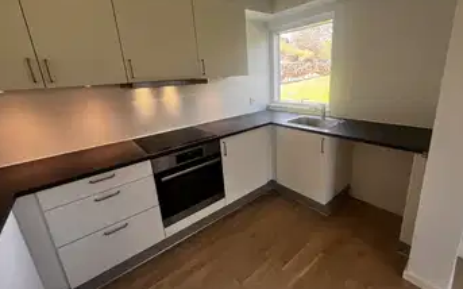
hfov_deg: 101.3
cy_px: 130
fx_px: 189
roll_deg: +3.2
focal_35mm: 15
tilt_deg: -15.0
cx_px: 248
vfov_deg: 74.5
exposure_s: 1/99
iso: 80
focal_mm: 1.57
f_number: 1.8
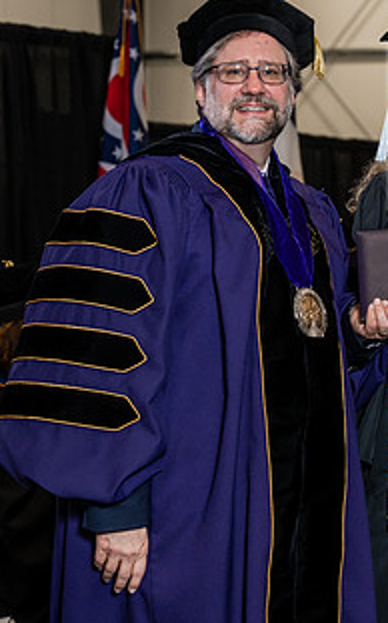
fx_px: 2253
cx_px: 326
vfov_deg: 15.7
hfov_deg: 9.8
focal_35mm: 133
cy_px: 285
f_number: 5
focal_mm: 70
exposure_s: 1/200
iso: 1250
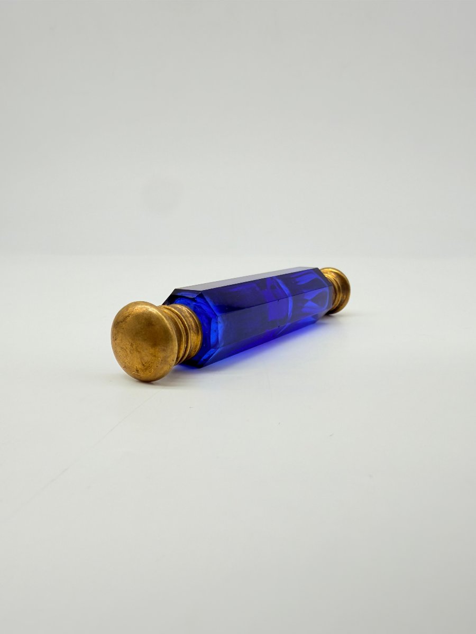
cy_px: 317
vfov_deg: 71.6
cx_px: 238
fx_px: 440
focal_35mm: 24
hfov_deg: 56.8
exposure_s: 1/507
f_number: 2.2
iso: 40
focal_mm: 2.22
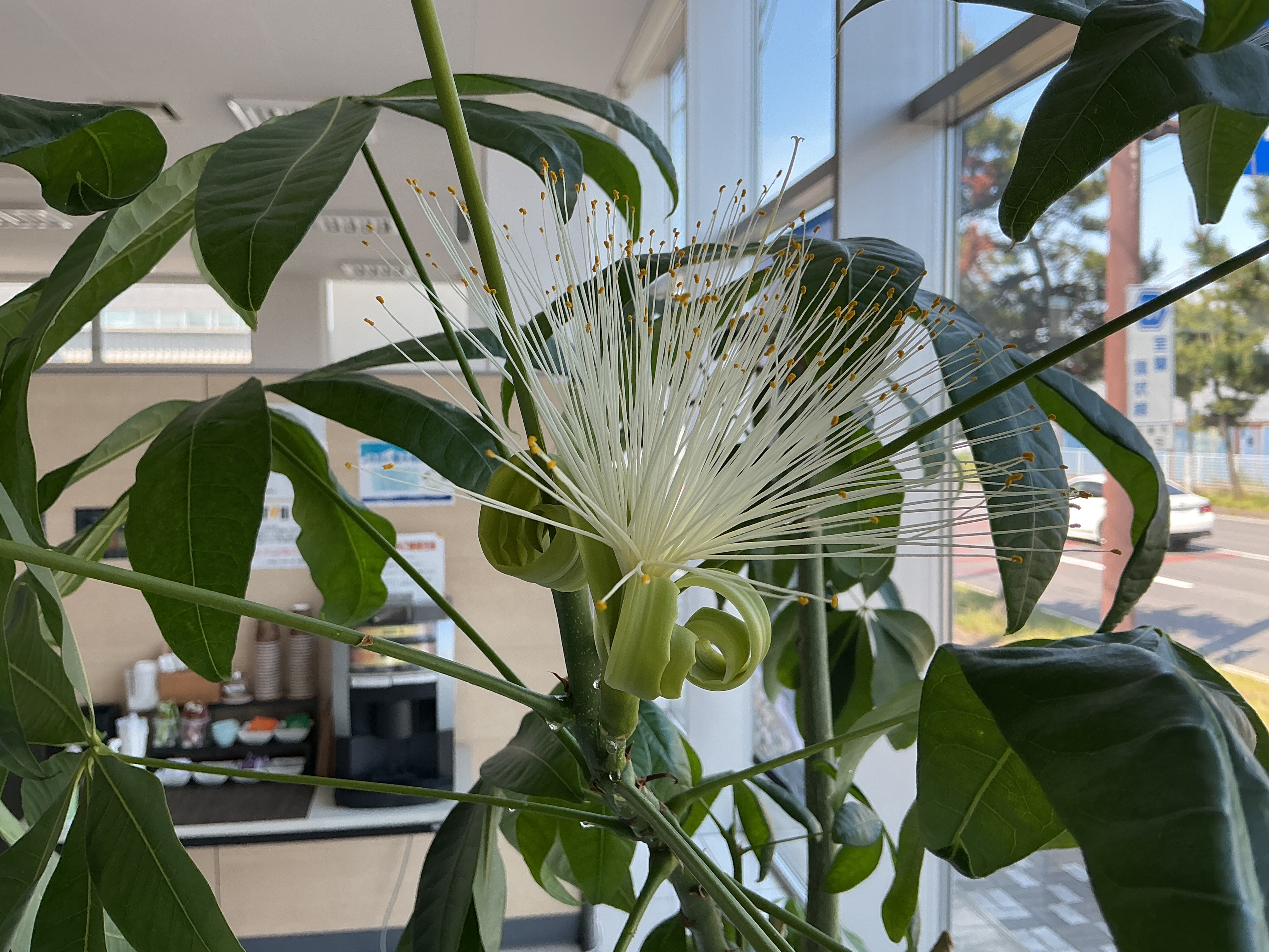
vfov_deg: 48.2
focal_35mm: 29
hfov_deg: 61.7
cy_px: 476
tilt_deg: -3.3
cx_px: 634
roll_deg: +0.2
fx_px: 1063
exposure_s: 1/205
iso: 20
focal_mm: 3
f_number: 1.8
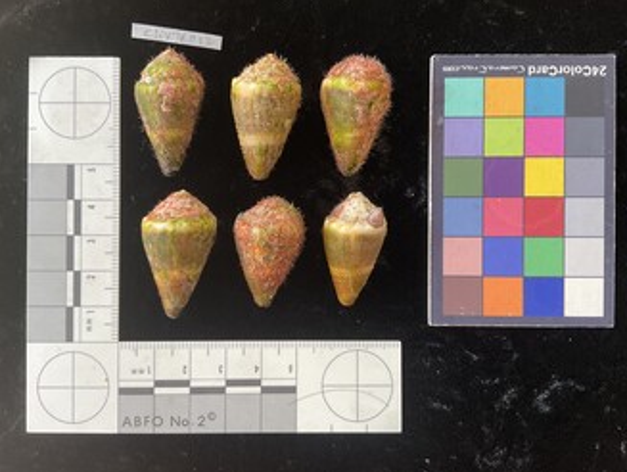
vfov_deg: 45.5
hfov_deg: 58.3
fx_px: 562
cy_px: 231
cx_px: 320
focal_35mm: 31
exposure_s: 1/120
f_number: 1.8
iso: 64
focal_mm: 3
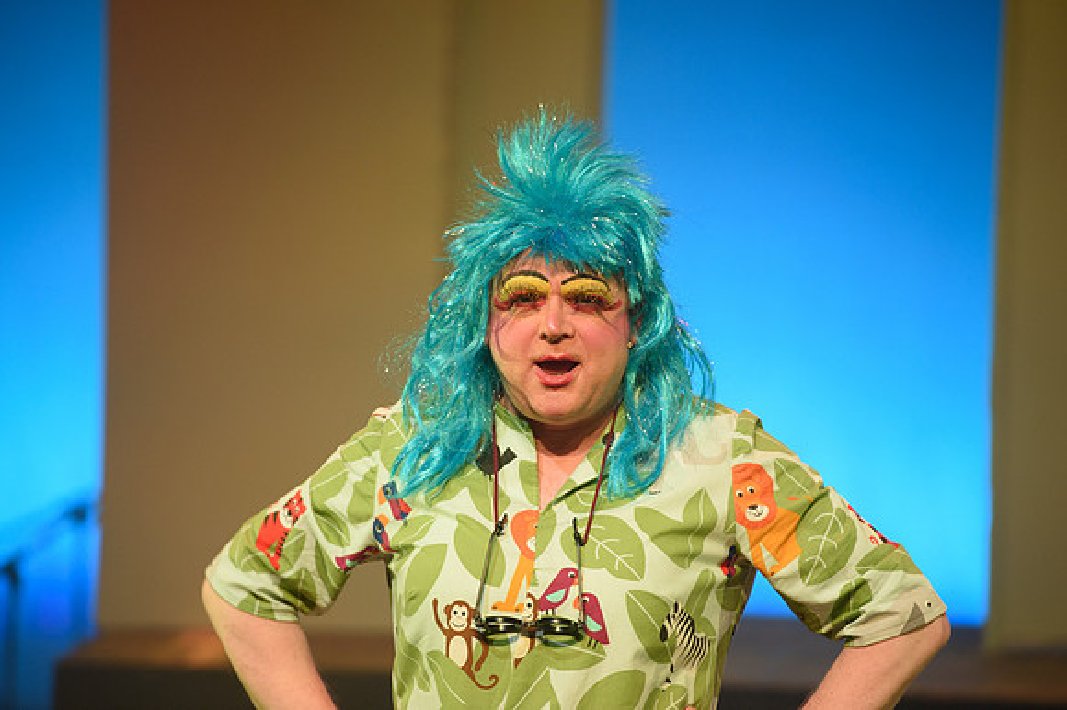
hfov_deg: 10.3
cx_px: 534
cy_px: 355
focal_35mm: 200
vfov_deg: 6.9
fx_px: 5924
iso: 800
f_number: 2.8
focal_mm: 200
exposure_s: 1/160
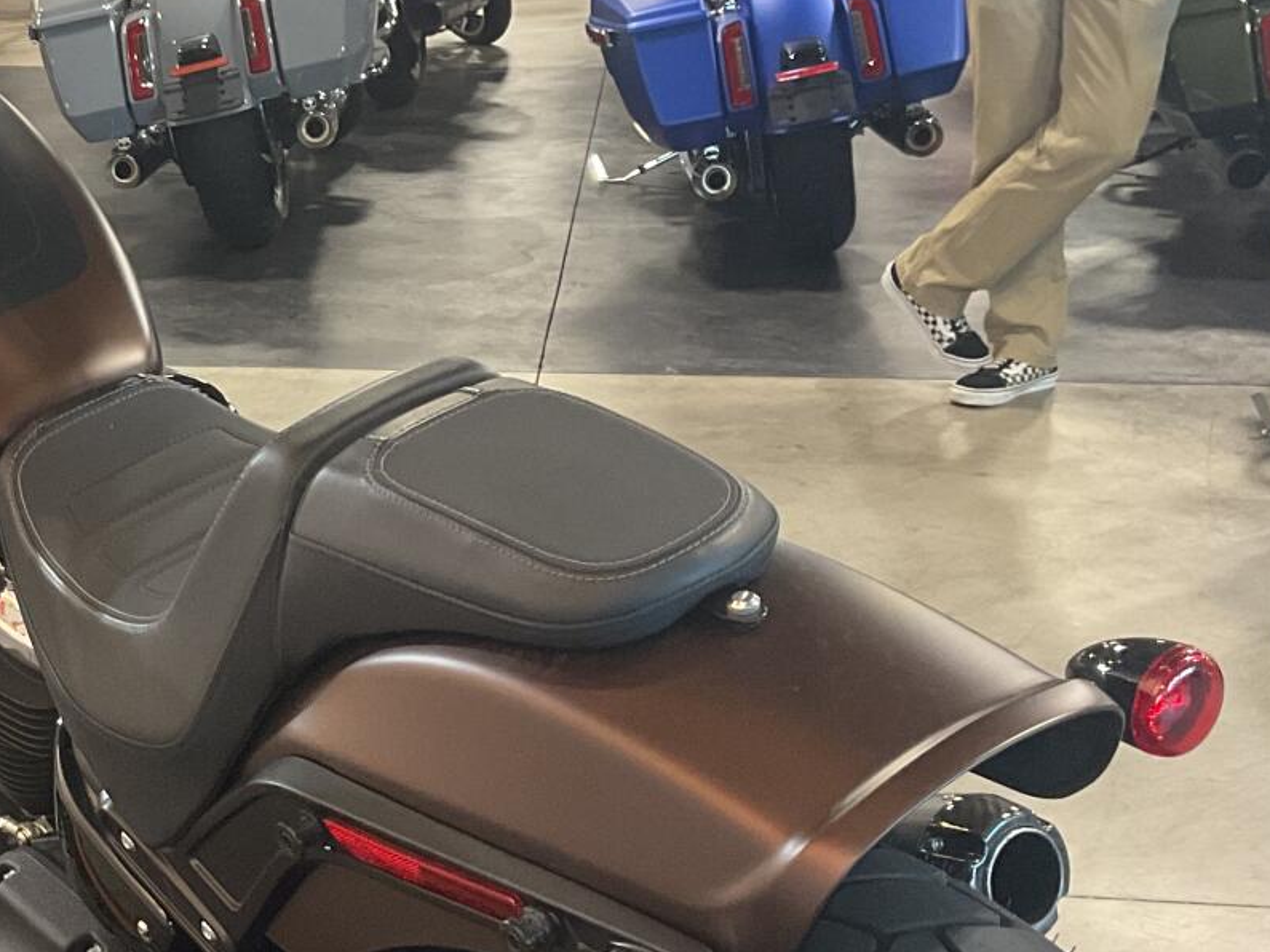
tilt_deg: -22.3
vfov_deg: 19.9
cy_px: 773
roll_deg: +2.4
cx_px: 227
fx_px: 2678
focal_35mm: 73
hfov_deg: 26.1
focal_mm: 3
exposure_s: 1/50
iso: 125
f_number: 1.8
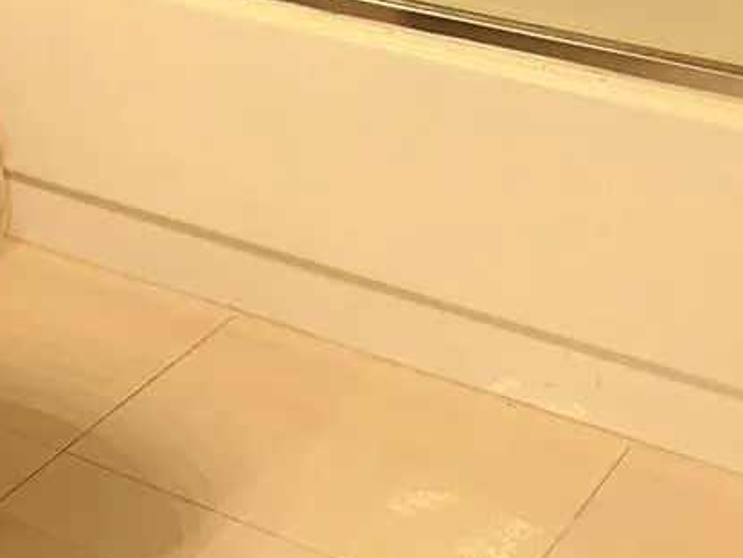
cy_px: -482
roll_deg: +0.6
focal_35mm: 93
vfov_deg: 13.9
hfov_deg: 18.9
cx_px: -333
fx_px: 1997
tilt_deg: -5.4
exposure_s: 1/30
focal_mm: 6.86
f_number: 1.78
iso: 64
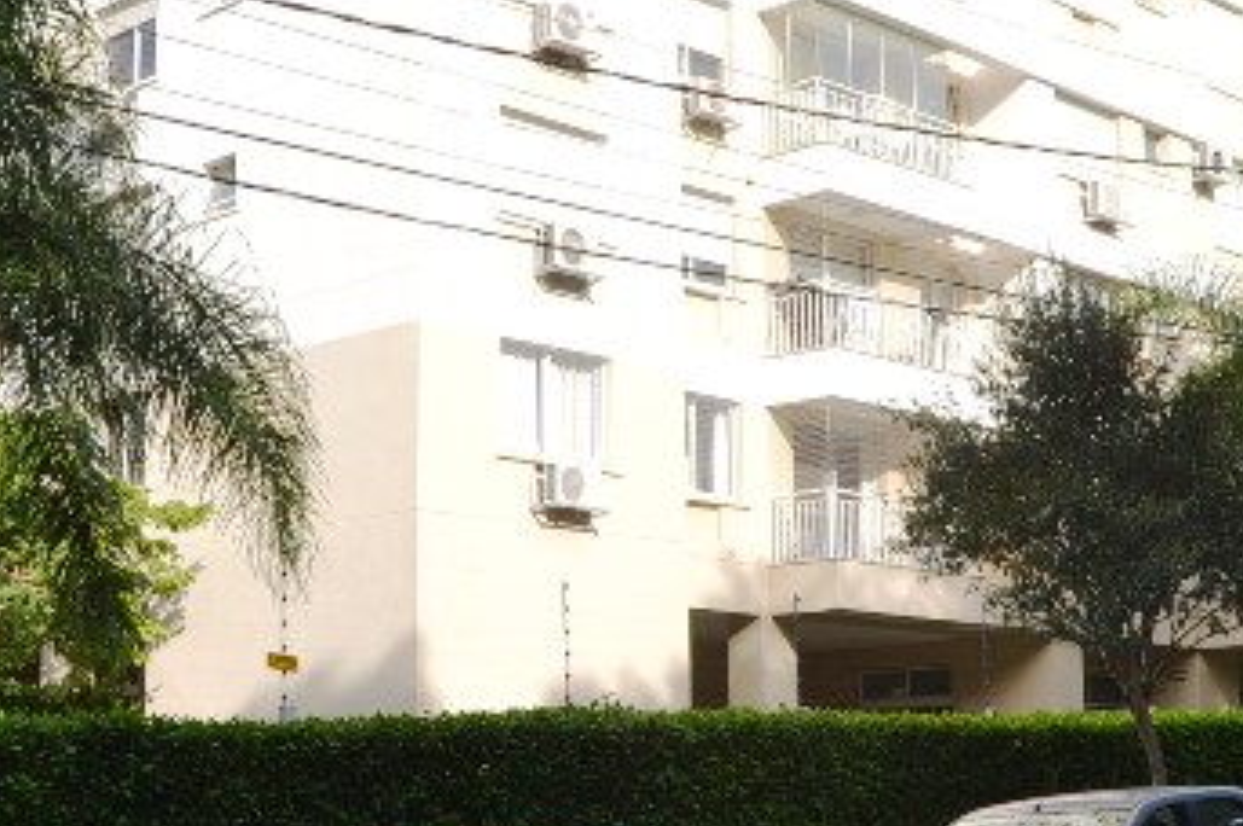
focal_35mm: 63
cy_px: 433
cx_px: 399
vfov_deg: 21.5
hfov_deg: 31.6
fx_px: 2173
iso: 100
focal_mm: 18
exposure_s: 1/200
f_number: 7.1
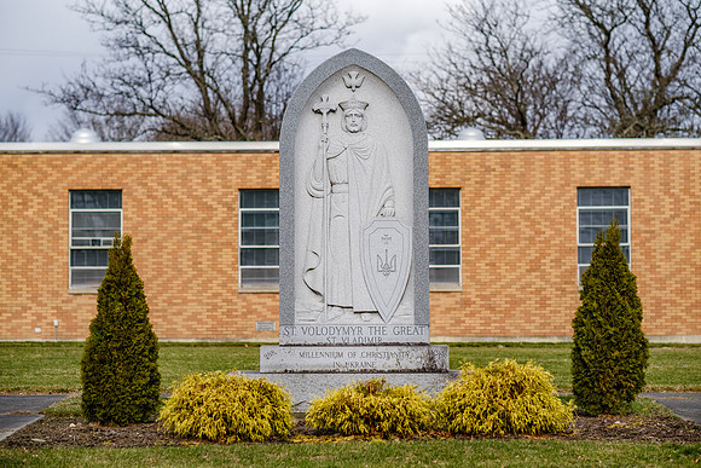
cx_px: 347
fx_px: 1705
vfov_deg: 15.6
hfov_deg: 23.2
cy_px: 226
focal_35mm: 88
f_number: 2
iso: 160
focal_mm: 56
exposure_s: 1/3000
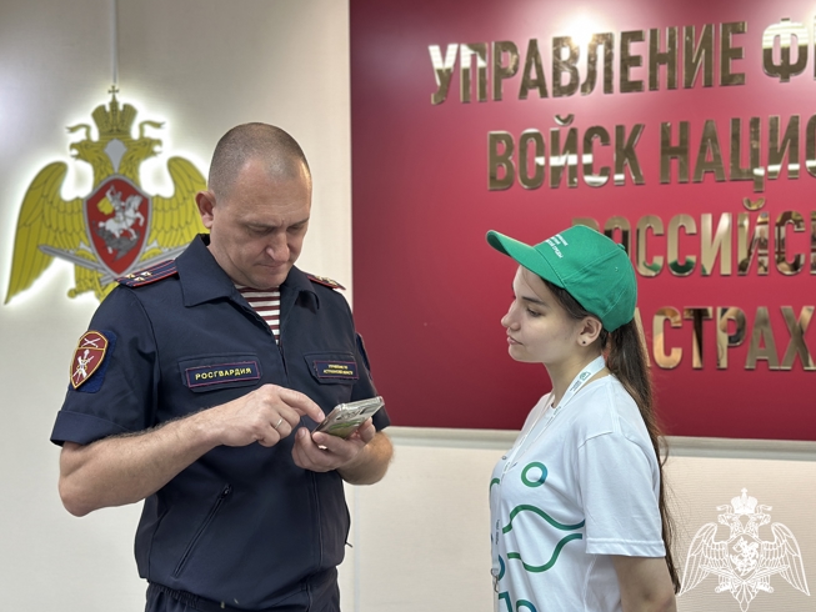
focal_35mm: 49
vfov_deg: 29.7
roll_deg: +0.3
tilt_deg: -1.6
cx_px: 404
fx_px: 1155
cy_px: 311
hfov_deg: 38.9
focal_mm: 6.86
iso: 160
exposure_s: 1/100
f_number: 1.78
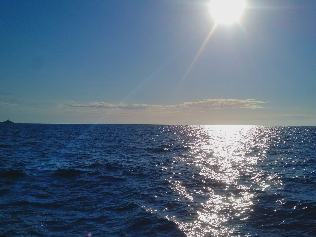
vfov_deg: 42.9
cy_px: 116
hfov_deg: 55.3
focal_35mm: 33
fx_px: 301
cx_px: 159
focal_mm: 4.75
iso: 55
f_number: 2.2
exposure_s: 1/12023
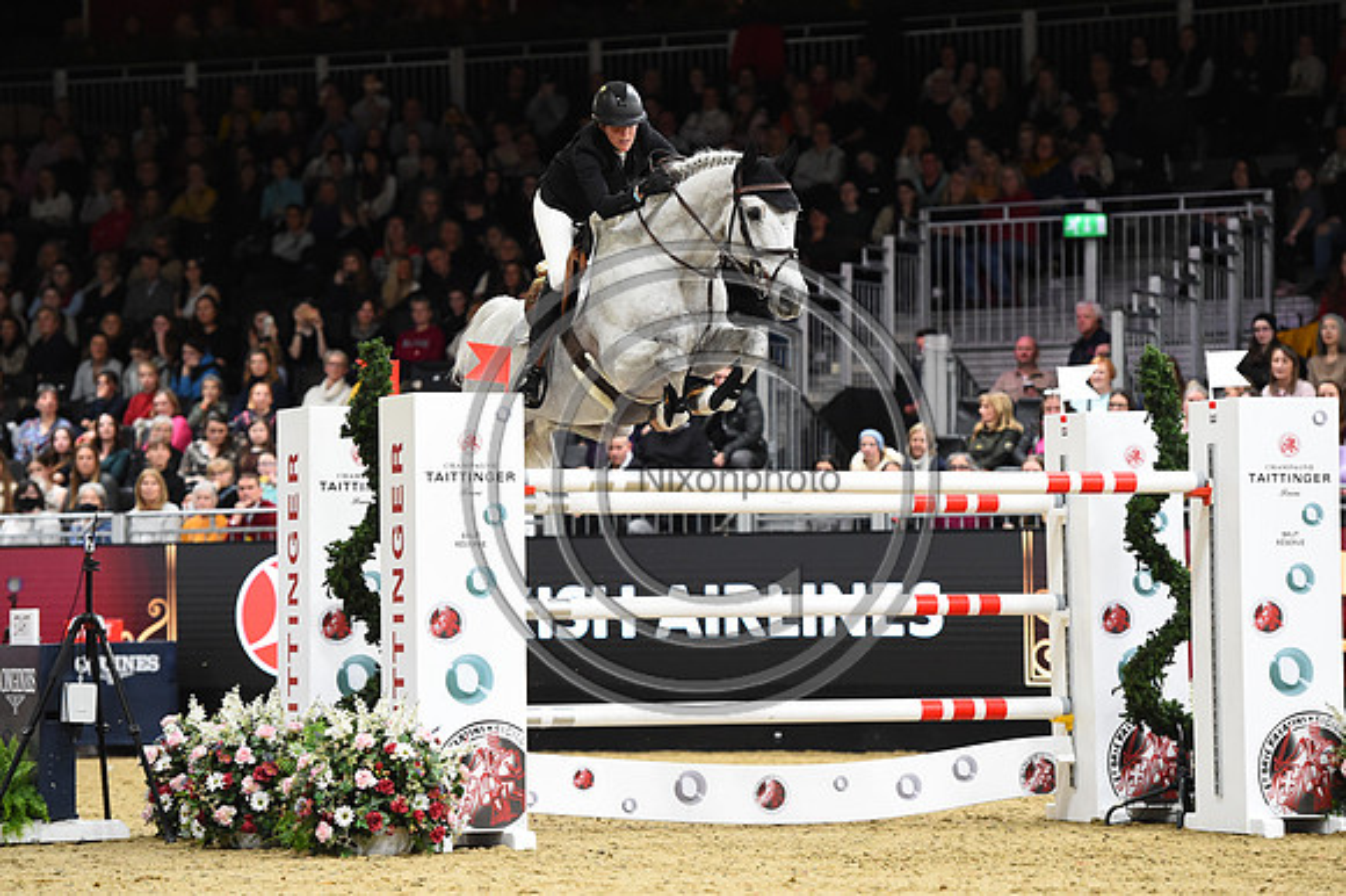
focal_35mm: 145
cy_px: 448
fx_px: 5418
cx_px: 673
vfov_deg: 9.5
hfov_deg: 14.2
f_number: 3.5
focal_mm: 145
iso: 5000
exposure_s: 1/800
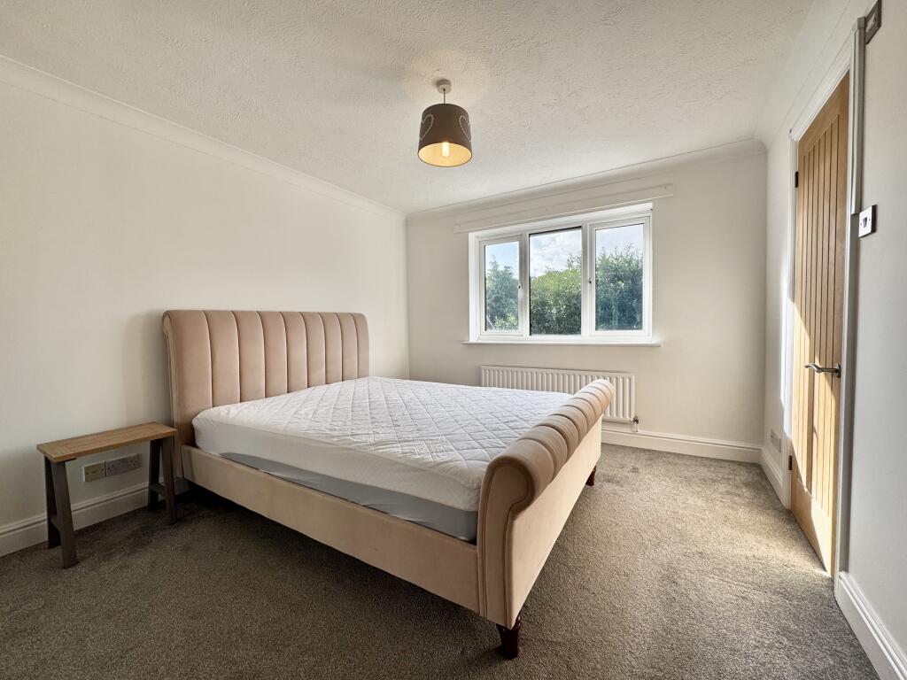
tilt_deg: -2.3
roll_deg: +1.0
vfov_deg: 85.7
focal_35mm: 14
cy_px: 340
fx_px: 367
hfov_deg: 102.1
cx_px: 454
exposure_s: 1/266
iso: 40
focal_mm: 2.22
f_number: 2.2
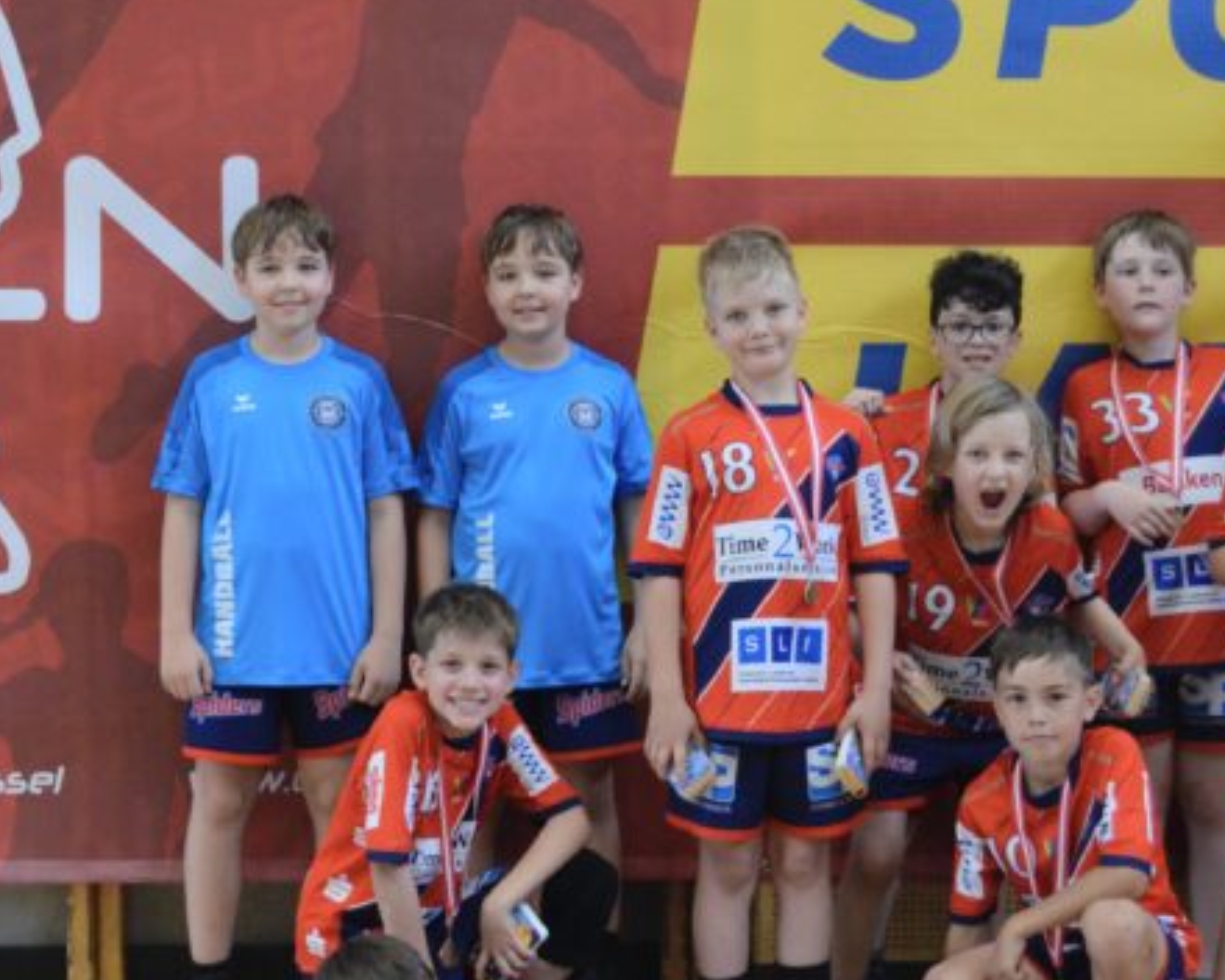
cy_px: 434
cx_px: 551
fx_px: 2610
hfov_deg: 26.4
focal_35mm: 72
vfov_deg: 21.3
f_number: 4
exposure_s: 1/320
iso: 1600
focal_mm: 22
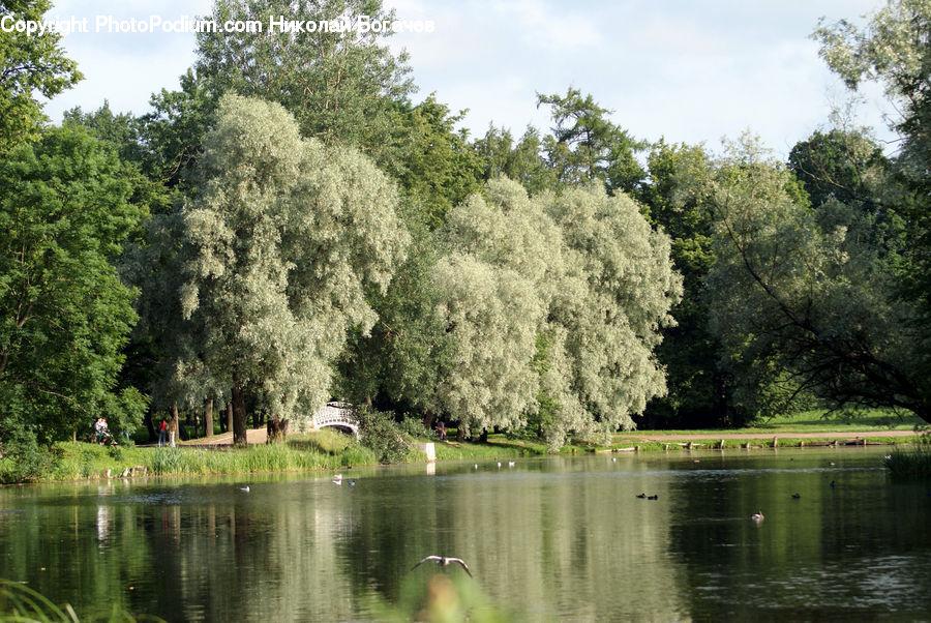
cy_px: 312
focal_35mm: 135
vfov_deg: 10.2
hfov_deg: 15.2
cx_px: 466
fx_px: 3495
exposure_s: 1/250
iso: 100
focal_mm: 90
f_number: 6.3
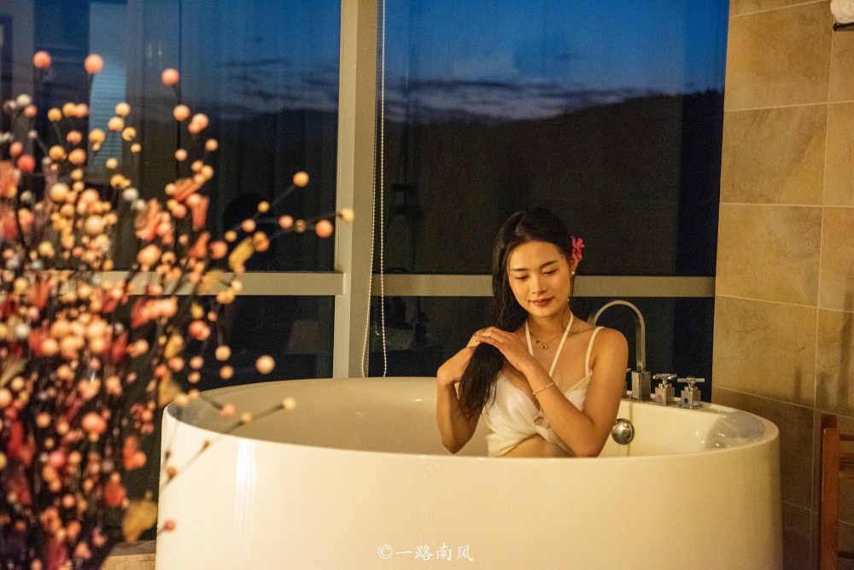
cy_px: 285
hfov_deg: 28.8
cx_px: 427
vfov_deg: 19.5
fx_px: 1661
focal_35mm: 70
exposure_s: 1/50
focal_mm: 70
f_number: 4.5
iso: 8000
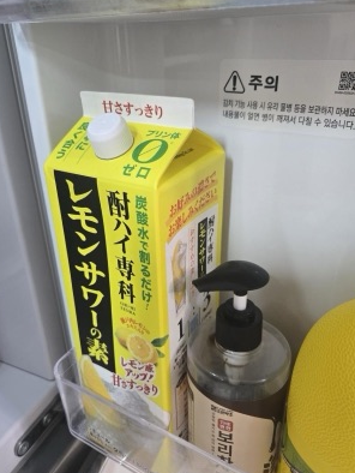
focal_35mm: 28
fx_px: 382
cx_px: 163
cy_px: 241
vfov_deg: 63.4
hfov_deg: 49.7
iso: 400
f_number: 1.8
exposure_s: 1/120
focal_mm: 5.4
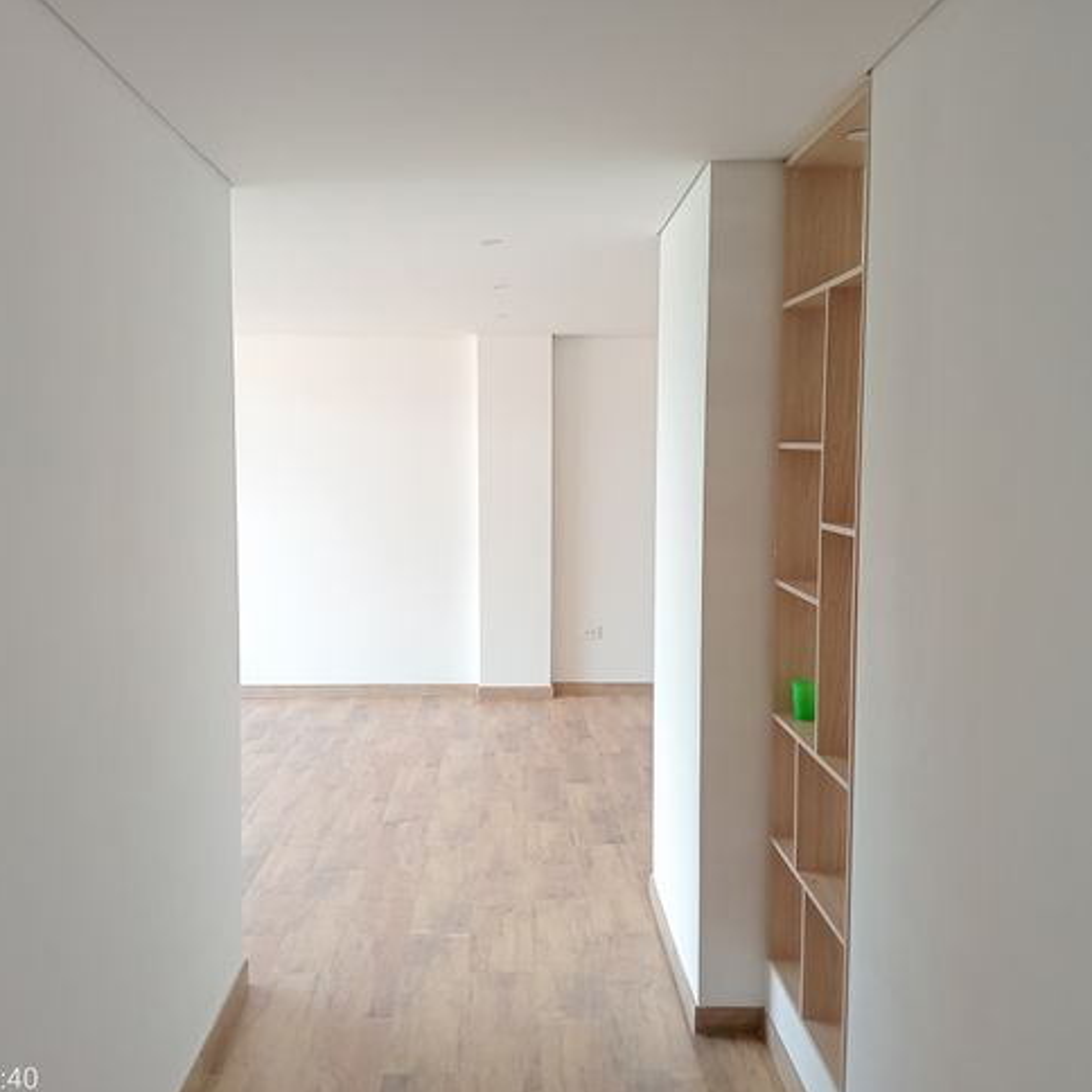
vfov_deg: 48.4
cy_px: 562
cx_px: 521
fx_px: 1213
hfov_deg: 48.4
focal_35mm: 34
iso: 105
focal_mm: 3.98
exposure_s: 1/60
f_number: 1.8
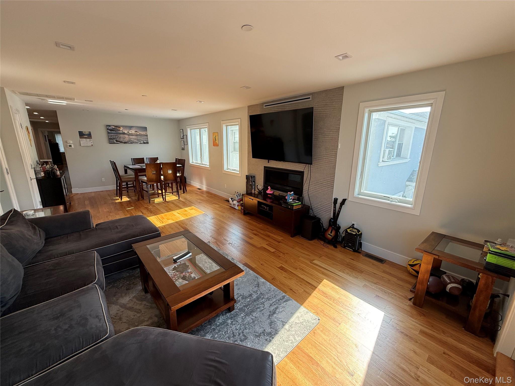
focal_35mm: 14
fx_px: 208
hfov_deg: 102.1
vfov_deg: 85.7
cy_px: 193
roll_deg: -0.7
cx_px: 258
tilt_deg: -14.2
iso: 80
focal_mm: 2.22
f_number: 2.2
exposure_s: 1/99
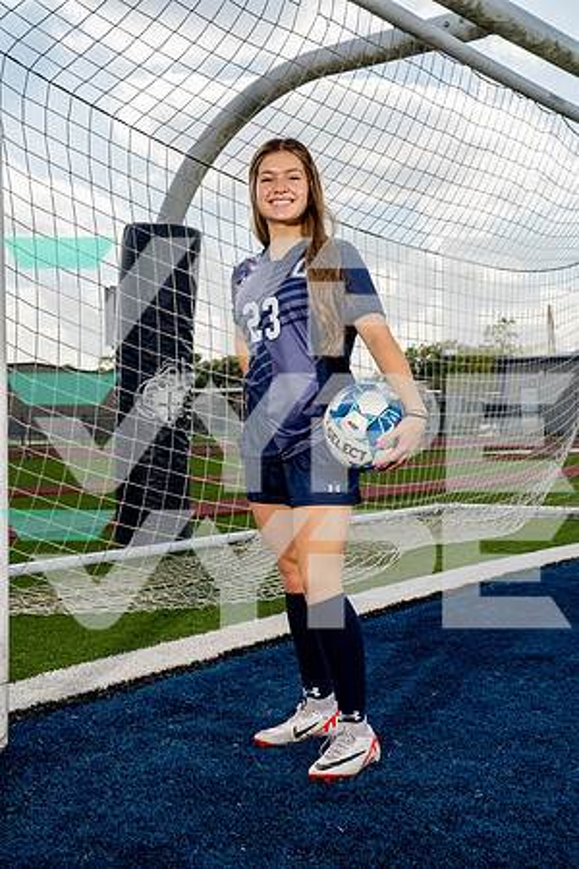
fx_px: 1182
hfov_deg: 27.5
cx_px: 290
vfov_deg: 40.3
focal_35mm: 49
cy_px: 434
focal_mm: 49
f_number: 8
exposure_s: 1/250
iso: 100
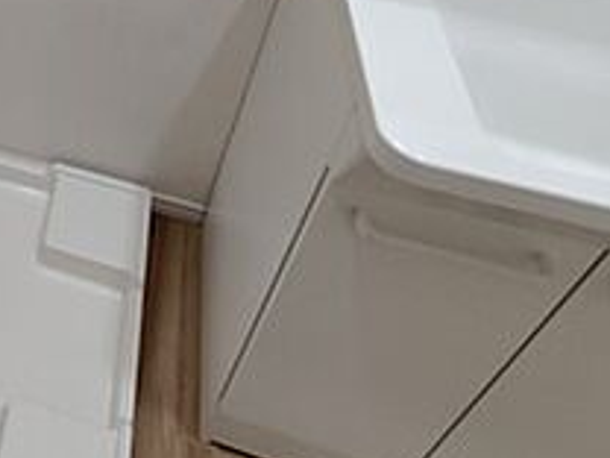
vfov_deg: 30.5
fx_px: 705
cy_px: -91
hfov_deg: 37.4
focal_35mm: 40
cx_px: -94
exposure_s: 1/60
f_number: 2.2
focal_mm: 2.16
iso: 750
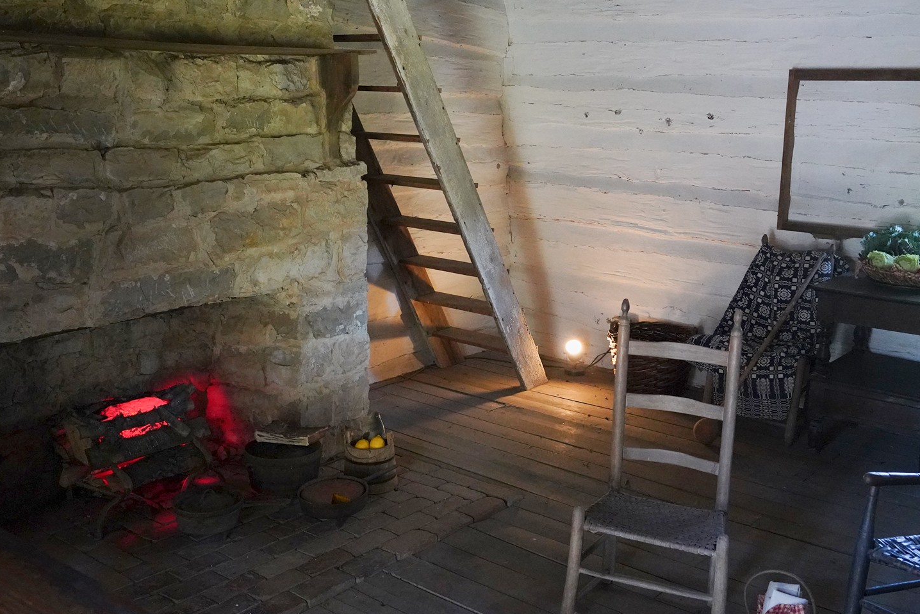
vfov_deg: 34.2
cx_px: 444
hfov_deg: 49.5
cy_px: 294
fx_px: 997
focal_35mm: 39
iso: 8000
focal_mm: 28
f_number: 4
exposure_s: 1/100
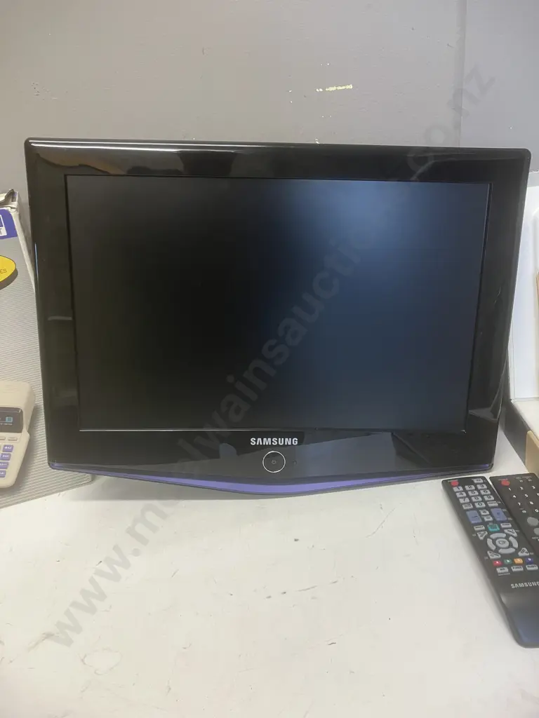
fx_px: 581
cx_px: 270
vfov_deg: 63.4
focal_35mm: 28
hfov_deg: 49.7
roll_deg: +6.5
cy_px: 359
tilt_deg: -24.5
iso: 80
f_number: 1.8
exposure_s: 1/50
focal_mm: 3.99
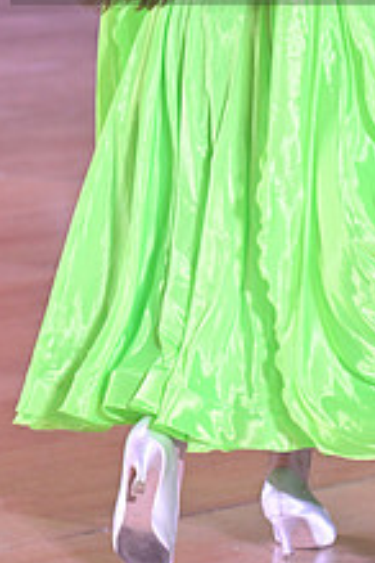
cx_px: 366
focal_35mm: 358
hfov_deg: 3.8
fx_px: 5593
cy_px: -80
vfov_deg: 5.7
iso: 3200
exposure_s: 1/320
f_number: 5
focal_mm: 135
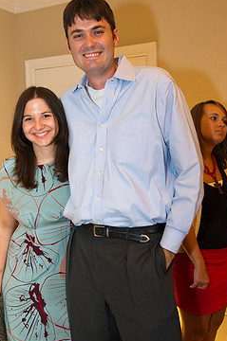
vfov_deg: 43.6
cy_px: 159
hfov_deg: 29.8
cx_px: 110
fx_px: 427
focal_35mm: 45
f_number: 4.5
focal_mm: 36
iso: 1600
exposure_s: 1/80
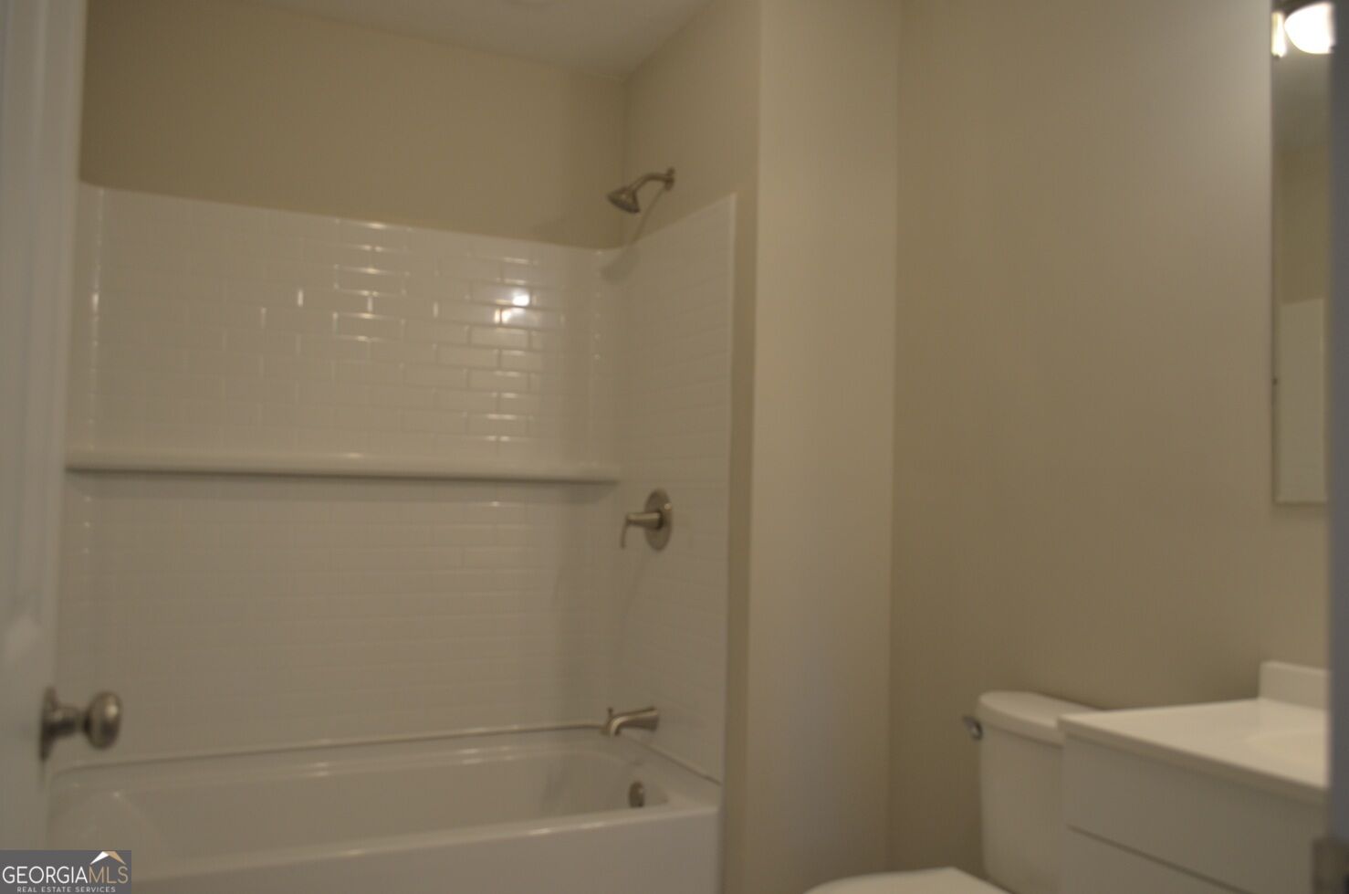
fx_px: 1010
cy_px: 447
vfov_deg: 47.7
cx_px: 674
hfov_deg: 67.5
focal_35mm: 27
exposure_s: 1/60
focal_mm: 18
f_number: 3.5
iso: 400
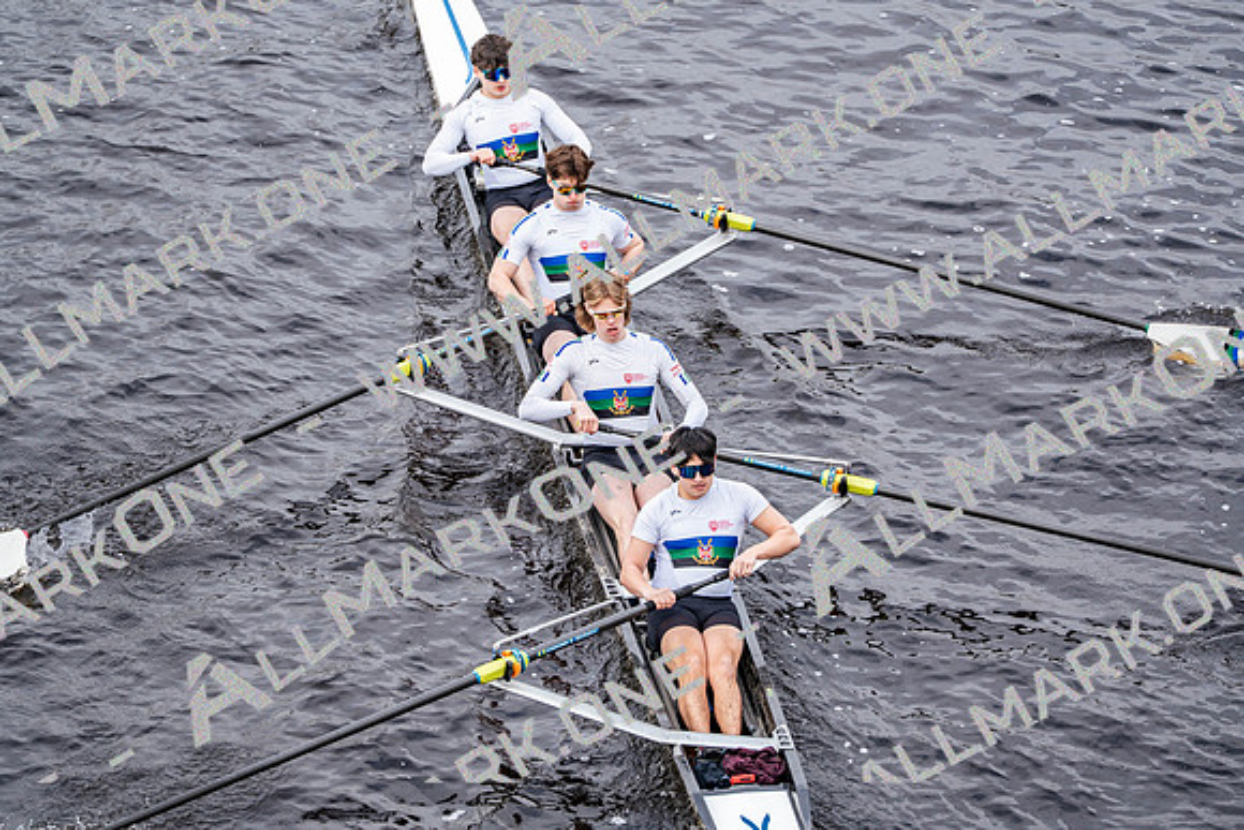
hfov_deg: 10.3
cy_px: 415
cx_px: 622
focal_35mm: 200
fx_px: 6912
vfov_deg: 6.9
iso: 400
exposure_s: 1/2000
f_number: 2.8
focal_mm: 200
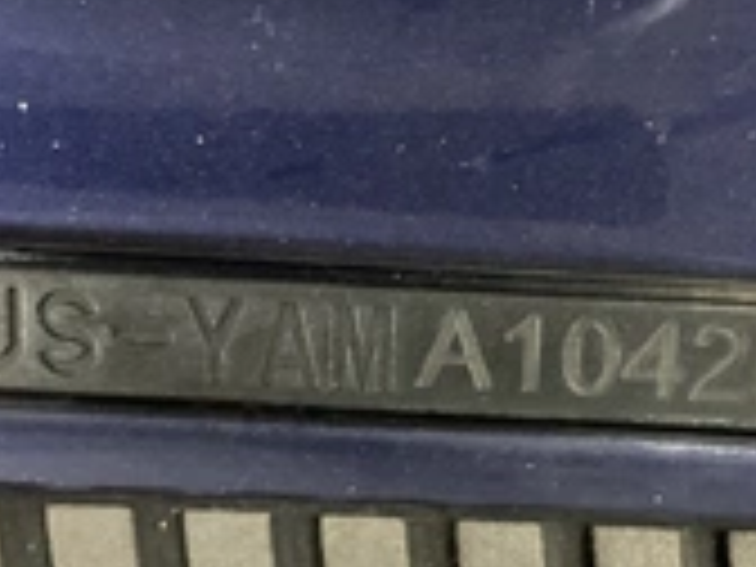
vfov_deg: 21.1
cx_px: 558
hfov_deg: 27.8
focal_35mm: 69
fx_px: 1507
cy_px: 423
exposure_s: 1/24
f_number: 1.8
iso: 500
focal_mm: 3
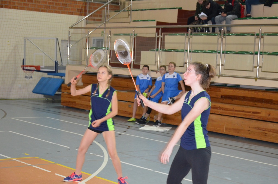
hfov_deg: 27.0
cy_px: 92
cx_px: 139
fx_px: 578
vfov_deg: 18.1
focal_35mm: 75
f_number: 5
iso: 2500
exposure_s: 1/60
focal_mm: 50
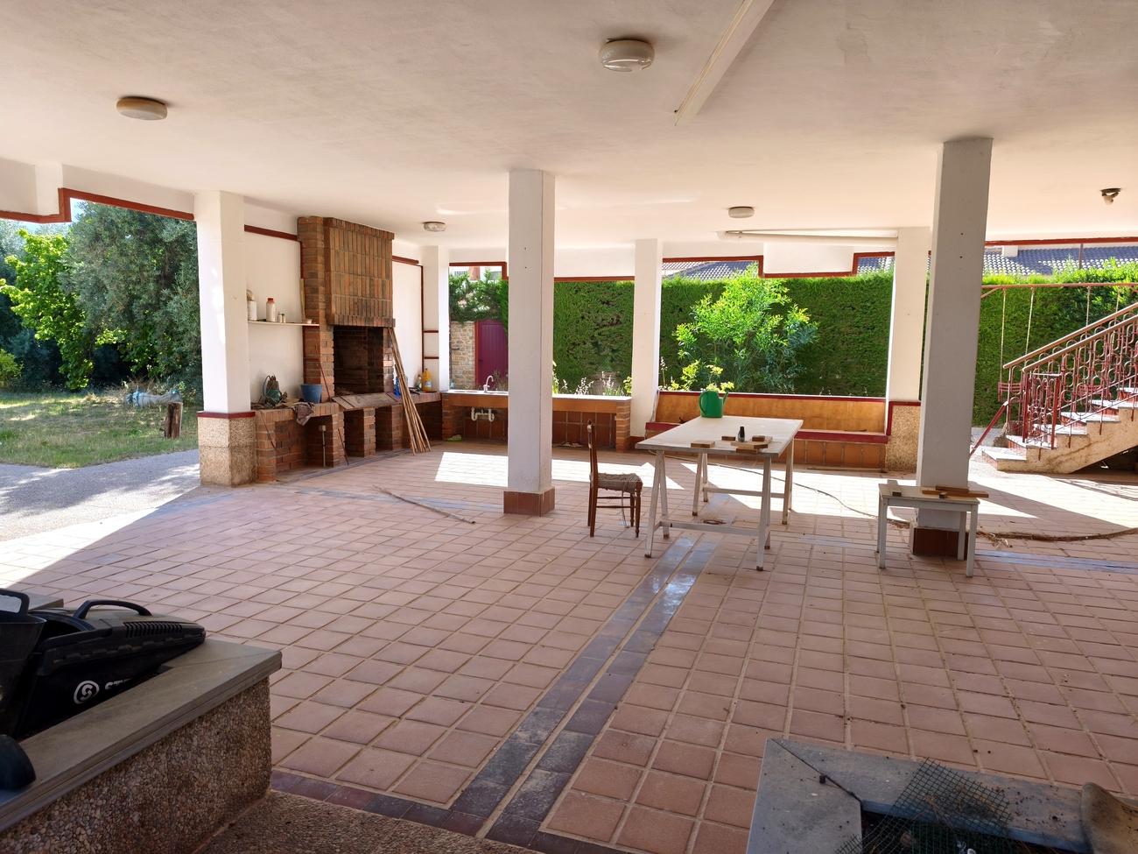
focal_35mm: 23
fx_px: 756
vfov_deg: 58.9
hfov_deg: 73.9
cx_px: 569
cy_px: 427
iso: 50
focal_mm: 6.45
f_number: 1.62
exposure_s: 1/181
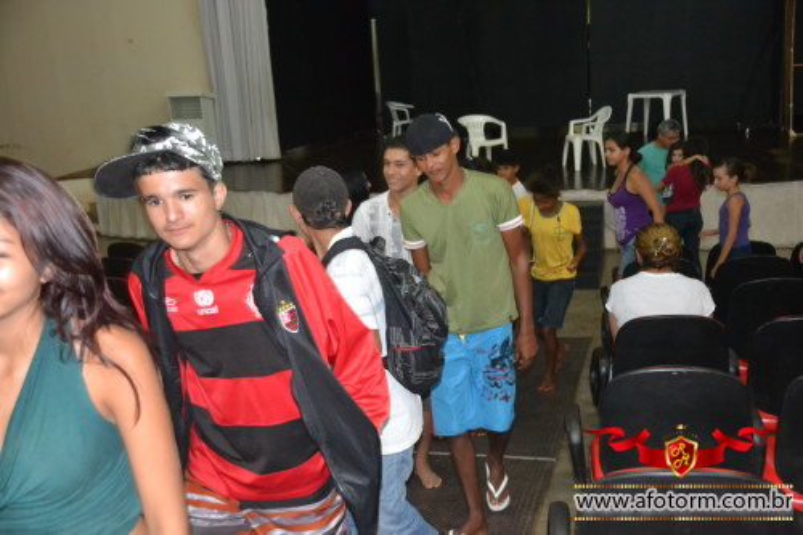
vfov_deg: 28.9
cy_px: 268
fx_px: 1037
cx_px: 402
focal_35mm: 46
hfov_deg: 42.3
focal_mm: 31
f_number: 4
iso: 3200
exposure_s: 1/60
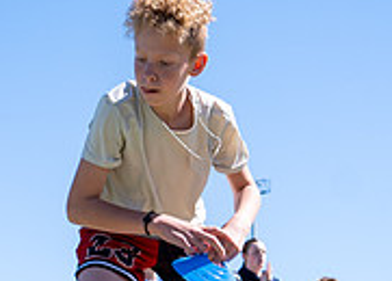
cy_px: 167
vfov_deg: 11.4
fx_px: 1405
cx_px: 117
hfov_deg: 15.8
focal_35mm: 126
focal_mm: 30
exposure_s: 1/640
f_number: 4
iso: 100
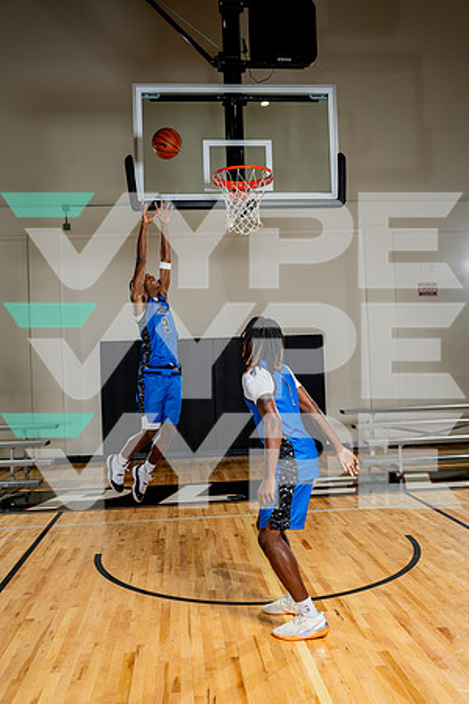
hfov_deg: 41.1
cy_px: 352
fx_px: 625
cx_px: 234
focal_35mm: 32
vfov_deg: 58.7
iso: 250
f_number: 5.6
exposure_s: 1/250
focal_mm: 32
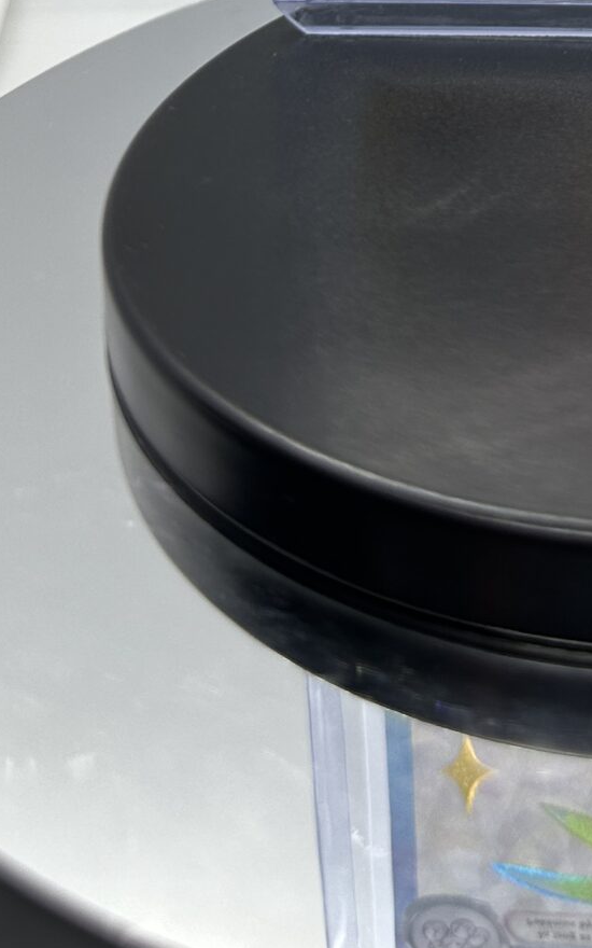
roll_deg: -0.3
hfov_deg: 16.8
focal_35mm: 74
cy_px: -317
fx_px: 1910
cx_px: 717
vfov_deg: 24.1
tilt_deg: -16.6
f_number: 1.78
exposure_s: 1/428
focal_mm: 6.86
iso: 80
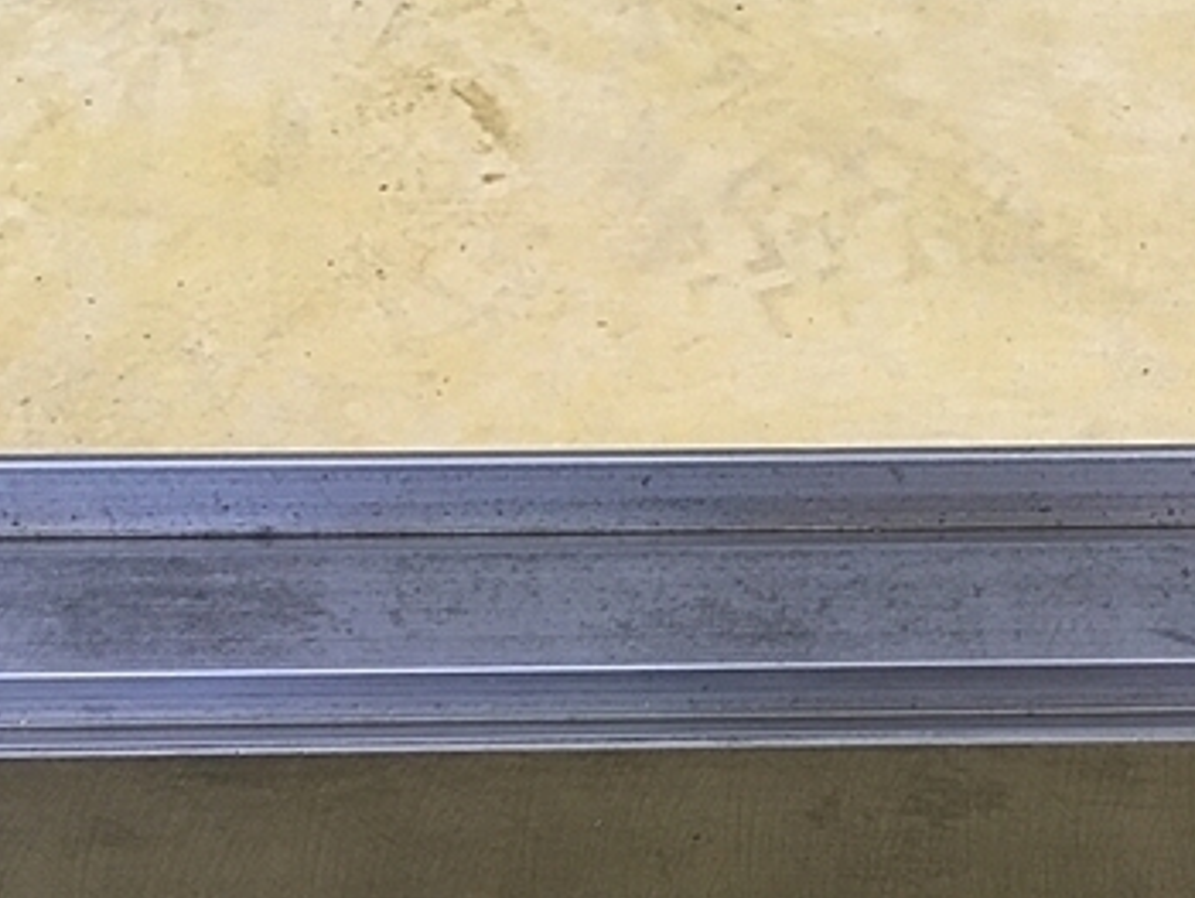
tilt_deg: -59.1
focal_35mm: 53
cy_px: 652
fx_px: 1831
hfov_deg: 35.7
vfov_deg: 27.3
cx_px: 823
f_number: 2.2
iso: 100
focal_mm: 4.15
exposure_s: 1/30
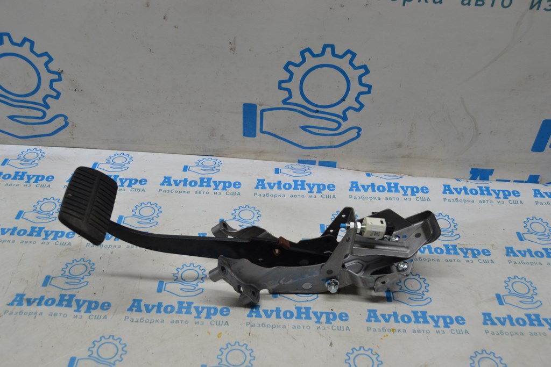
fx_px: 551
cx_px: 276
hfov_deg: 53.1
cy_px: 184
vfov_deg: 36.9
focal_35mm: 36
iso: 400
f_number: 5
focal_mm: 24
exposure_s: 1/100
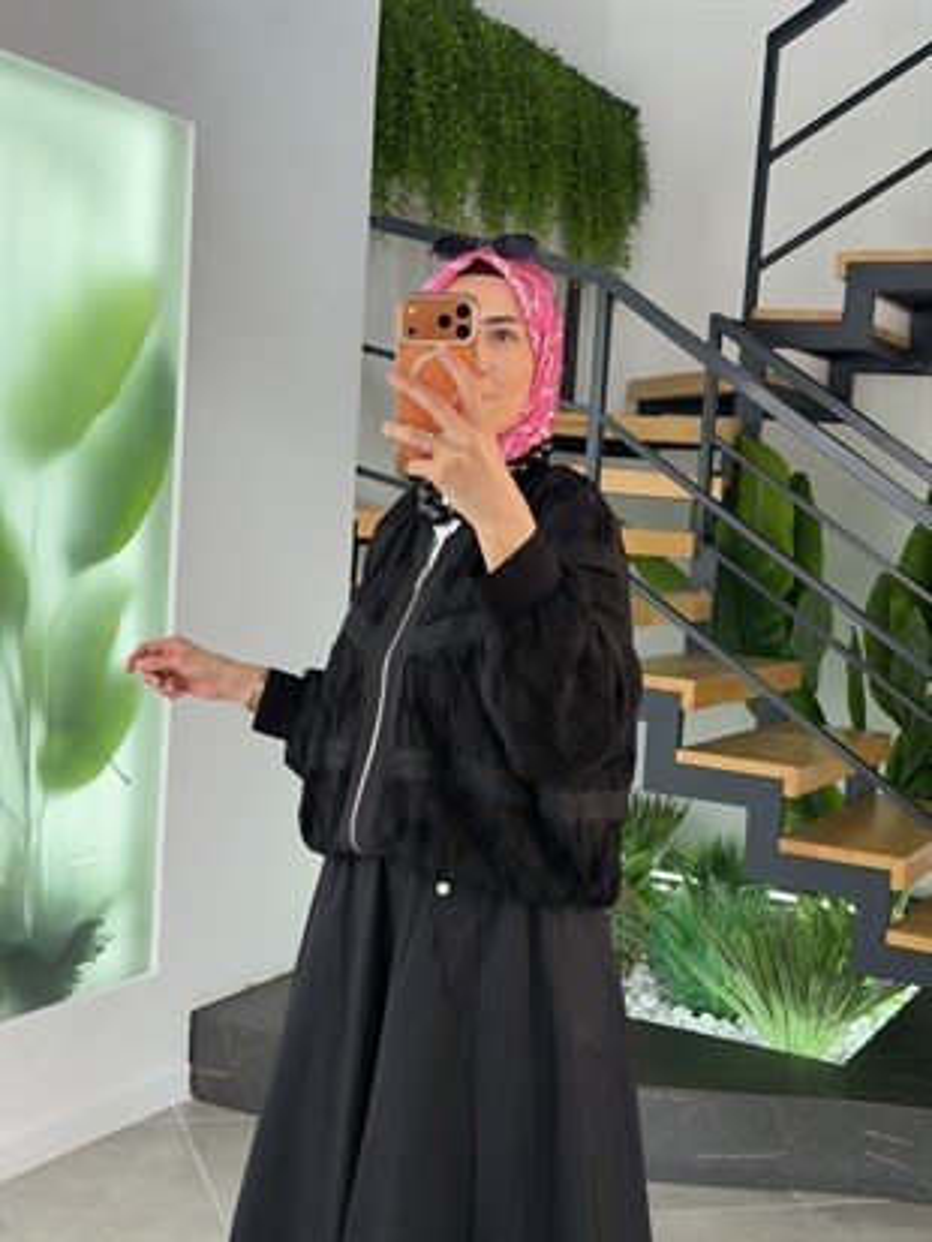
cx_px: 466
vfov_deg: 39.6
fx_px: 1722
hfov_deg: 30.3
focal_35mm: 48
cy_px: 621
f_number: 1.78
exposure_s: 1/182
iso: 80
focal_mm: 6.76
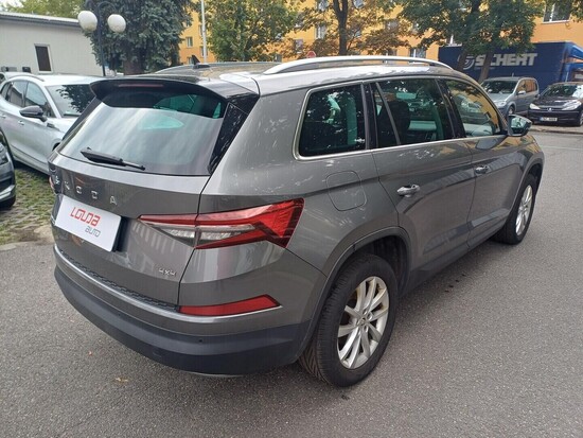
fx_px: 421
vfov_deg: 54.9
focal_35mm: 25
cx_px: 292
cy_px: 219
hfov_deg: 69.4
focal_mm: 4.65
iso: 50
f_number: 1.8
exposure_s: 1/122
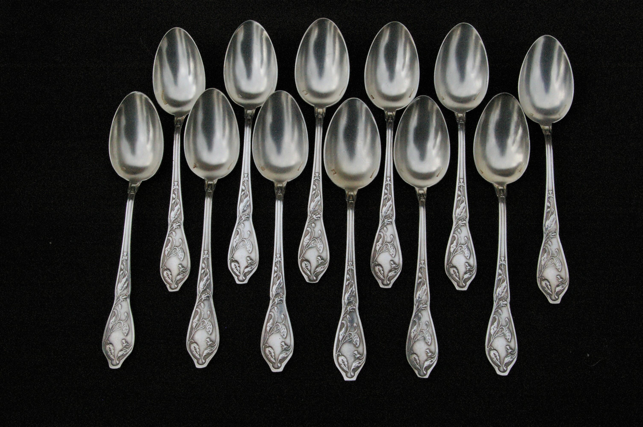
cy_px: 214
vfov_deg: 34.1
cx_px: 322
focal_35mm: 39
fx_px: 696
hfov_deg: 49.6
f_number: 9.5
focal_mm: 26
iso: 1600
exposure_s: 1/750
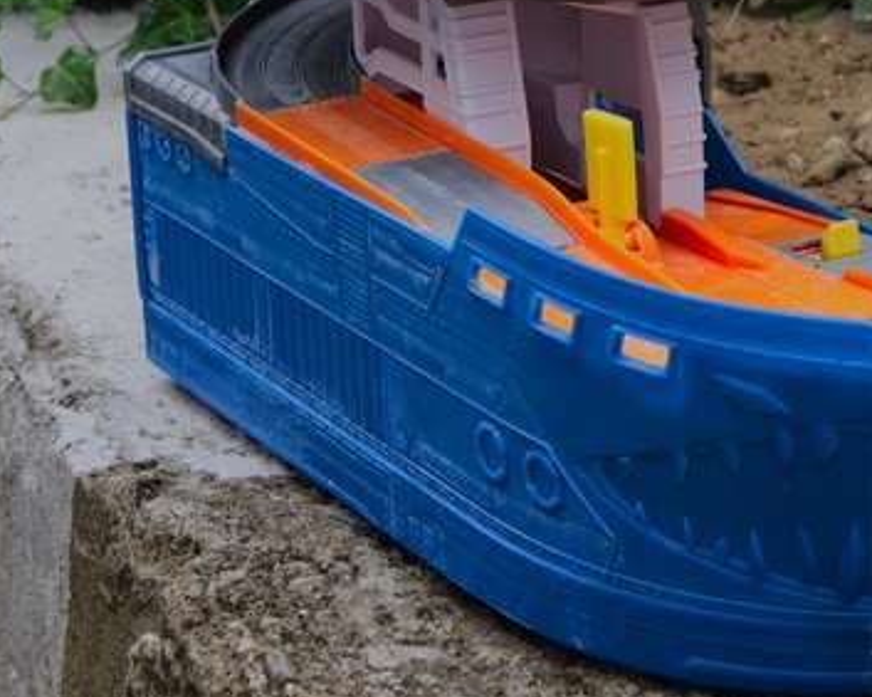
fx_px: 2966
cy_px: 201
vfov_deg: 13.4
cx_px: 783
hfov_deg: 16.5
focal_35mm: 115
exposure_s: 1/250
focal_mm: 40
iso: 400
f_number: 8
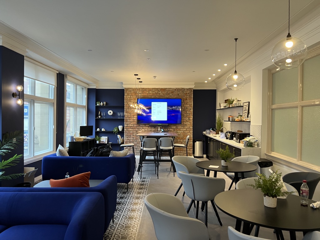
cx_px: 160
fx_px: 240
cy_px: 120
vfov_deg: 53.1
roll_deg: -0.9
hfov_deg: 67.3
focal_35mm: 26
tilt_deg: -1.7
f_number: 1.5
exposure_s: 1/50
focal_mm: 5.7
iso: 100
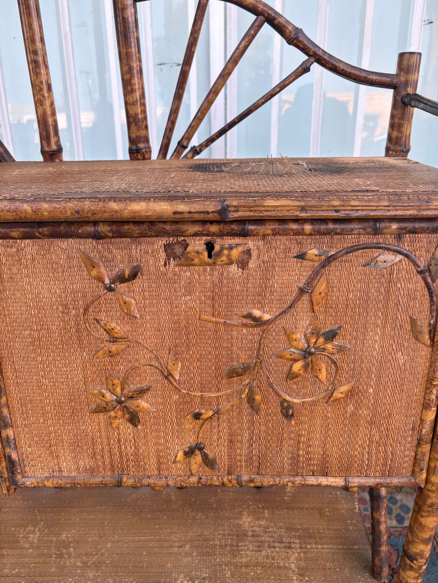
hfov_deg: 53.1
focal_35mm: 26
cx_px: 219
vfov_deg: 67.3
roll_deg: +0.0
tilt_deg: -18.7
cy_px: 292
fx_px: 438
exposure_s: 1/186
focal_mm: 5.96
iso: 40
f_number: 1.6
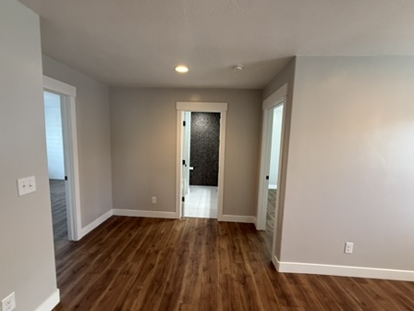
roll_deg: -1.3
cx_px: 204
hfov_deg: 98.2
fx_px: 179
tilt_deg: -5.6
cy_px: 159
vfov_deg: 81.7
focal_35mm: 15
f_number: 2.2
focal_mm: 2.22
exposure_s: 1/60
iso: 250
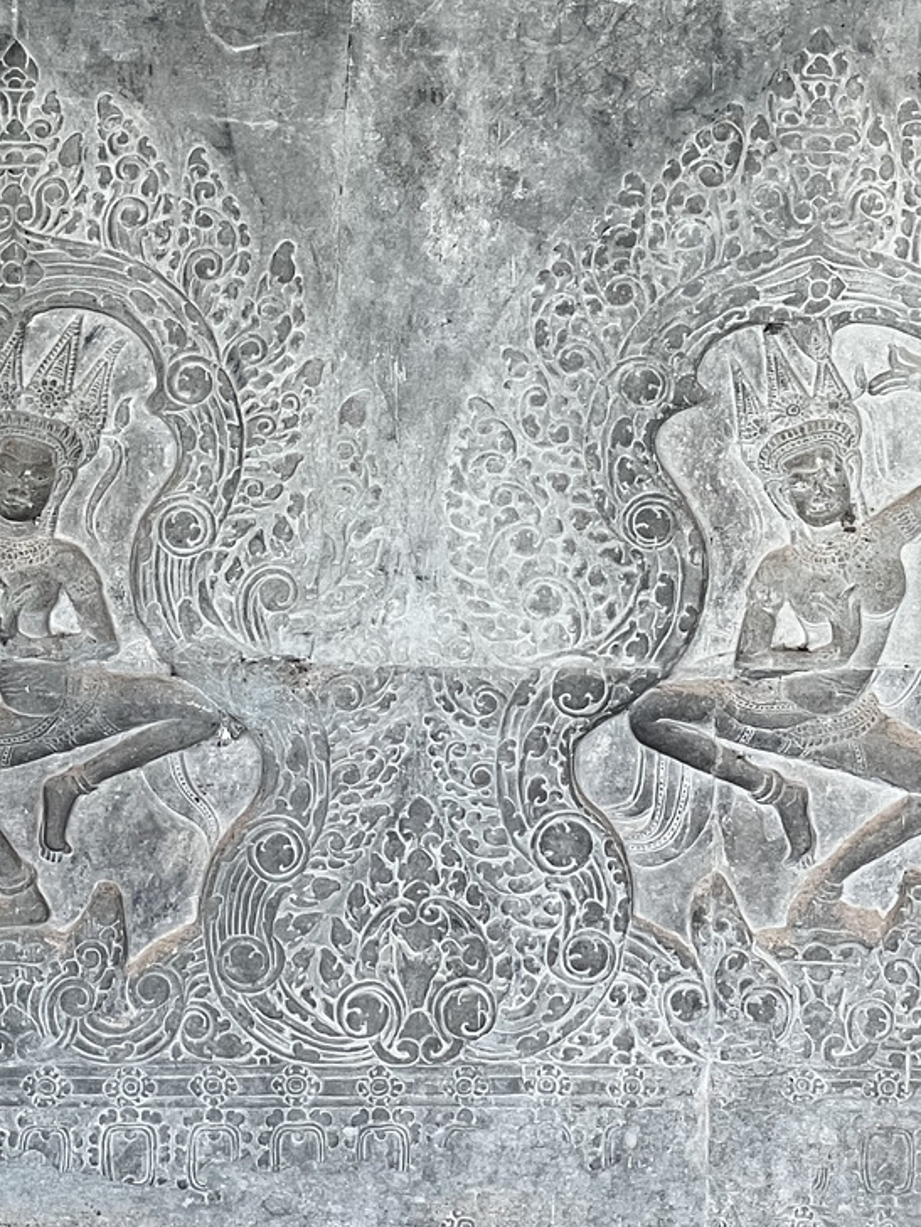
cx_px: 64
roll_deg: +0.3
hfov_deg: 8.7
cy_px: 473
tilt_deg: -4.8
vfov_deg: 11.7
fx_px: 5994
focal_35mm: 169
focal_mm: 9
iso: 160
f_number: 2.8
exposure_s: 1/99
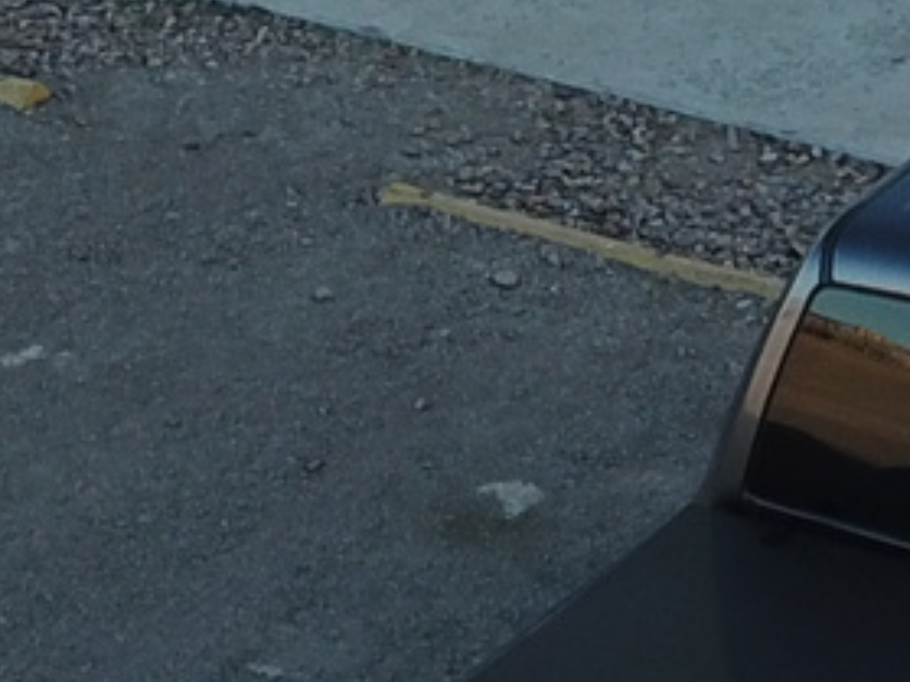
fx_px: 5019
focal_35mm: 191
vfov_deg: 7.5
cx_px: 1089
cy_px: -646
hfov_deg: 10.2
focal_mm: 4.73
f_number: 2.2
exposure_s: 1/294
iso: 100
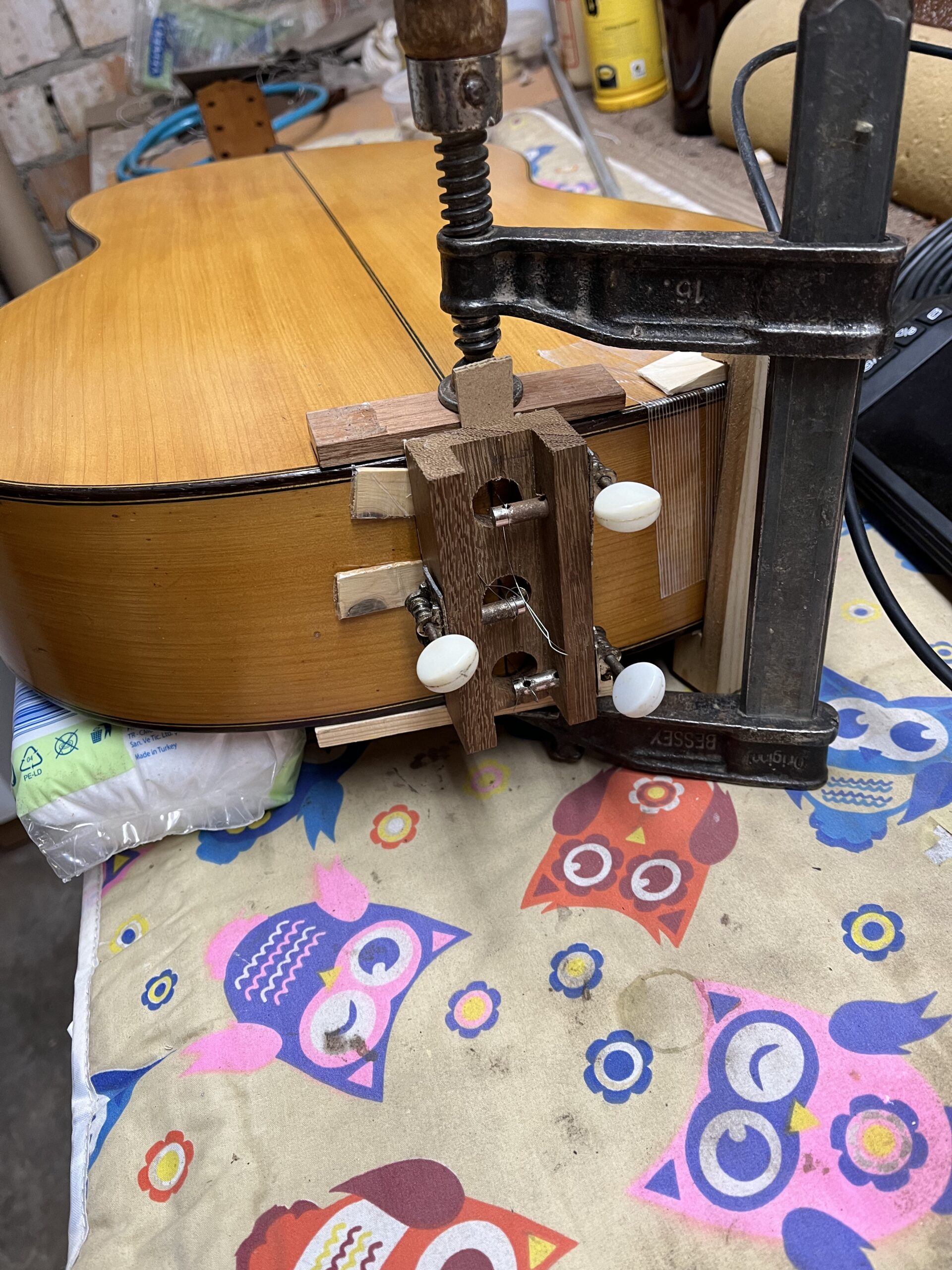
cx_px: 476
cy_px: 635
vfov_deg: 67.3
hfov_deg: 53.1
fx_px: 953
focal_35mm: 26
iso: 100
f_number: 1.6
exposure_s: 1/50
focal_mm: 5.1
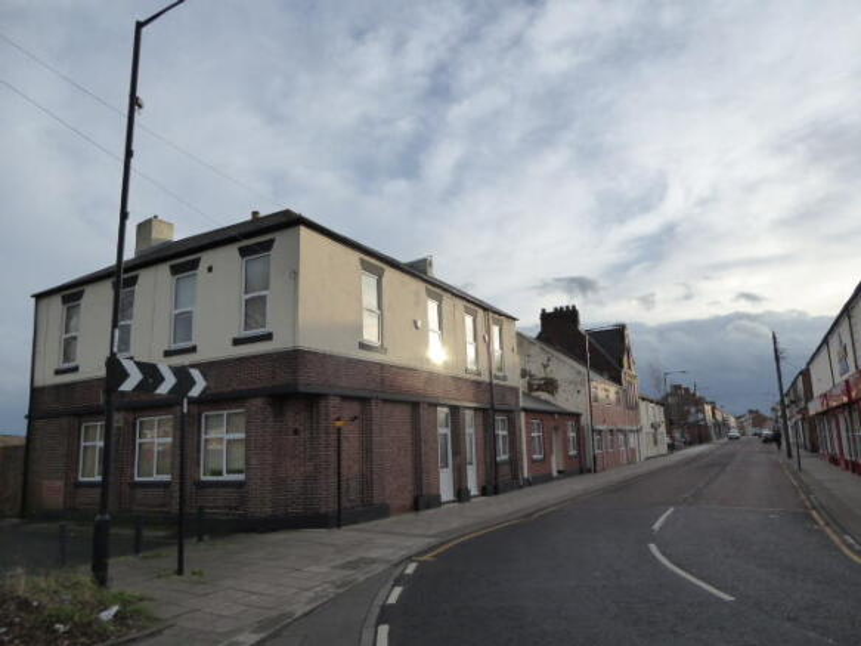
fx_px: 622
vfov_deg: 54.9
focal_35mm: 25
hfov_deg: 69.4
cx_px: 430
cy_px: 323
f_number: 3.3
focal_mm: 4.3
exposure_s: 1/800
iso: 160
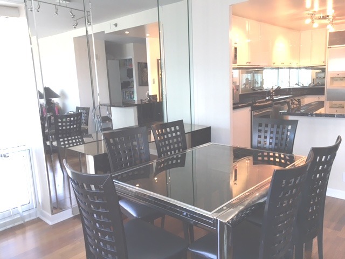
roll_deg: +3.0
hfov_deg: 61.7
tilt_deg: -8.9
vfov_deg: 48.2
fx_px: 289
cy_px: 130
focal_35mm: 29
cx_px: 172
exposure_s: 1/30
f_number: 2.2
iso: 50
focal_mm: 4.15
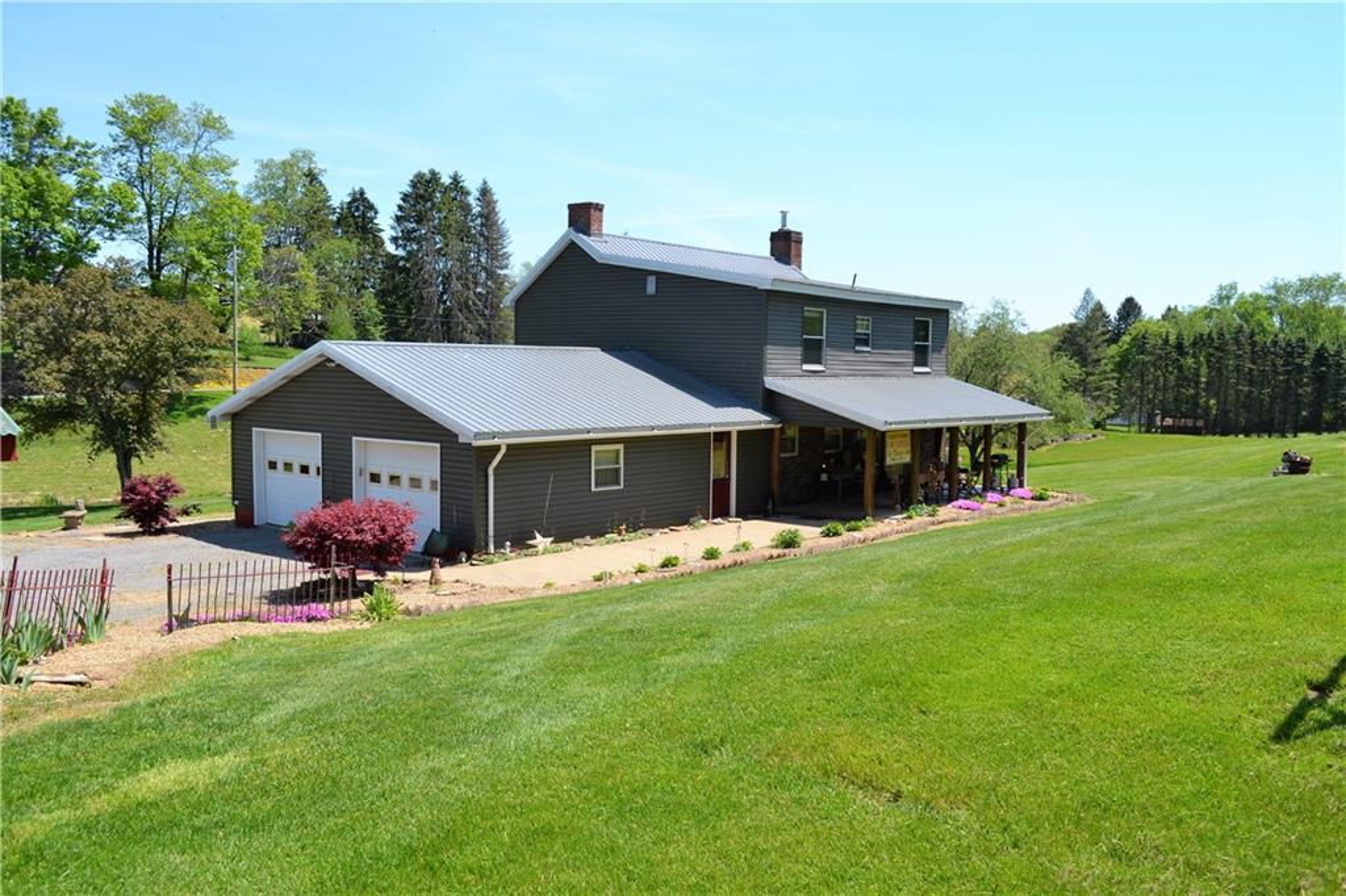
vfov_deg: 43.6
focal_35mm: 30
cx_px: 673
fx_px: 1121
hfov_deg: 61.9
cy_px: 448
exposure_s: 1/200
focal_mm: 20
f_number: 7.1
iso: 100
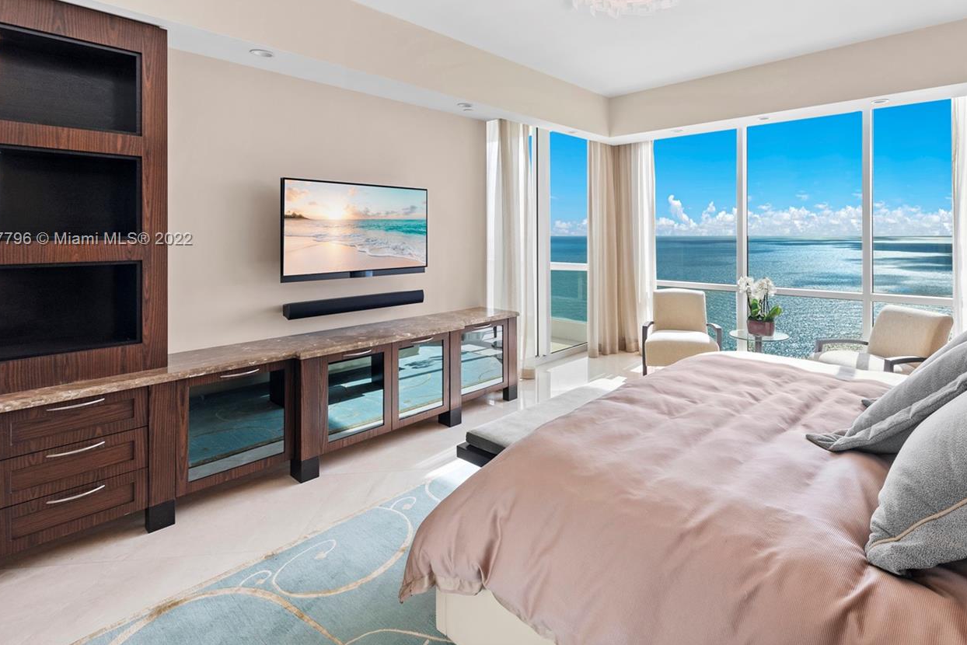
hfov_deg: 89.2
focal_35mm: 18
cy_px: 241
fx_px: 484
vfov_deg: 66.4
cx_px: 565
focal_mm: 14
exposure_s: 1/60
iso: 400
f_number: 8
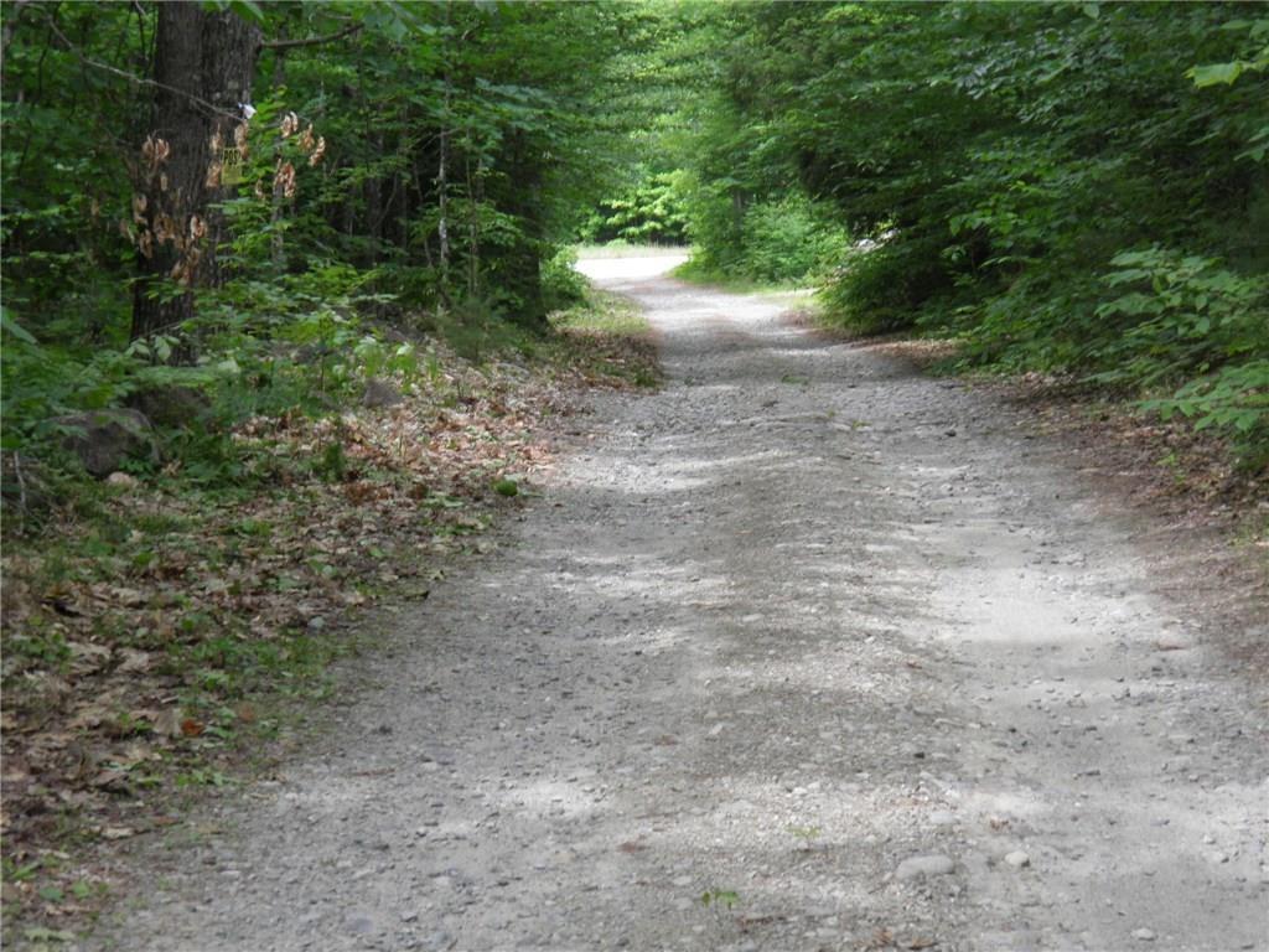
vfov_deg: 18.4
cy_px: 476
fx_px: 2933
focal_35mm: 80
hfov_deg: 24.4
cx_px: 634
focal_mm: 14.4
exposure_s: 1/60
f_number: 3.9
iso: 50
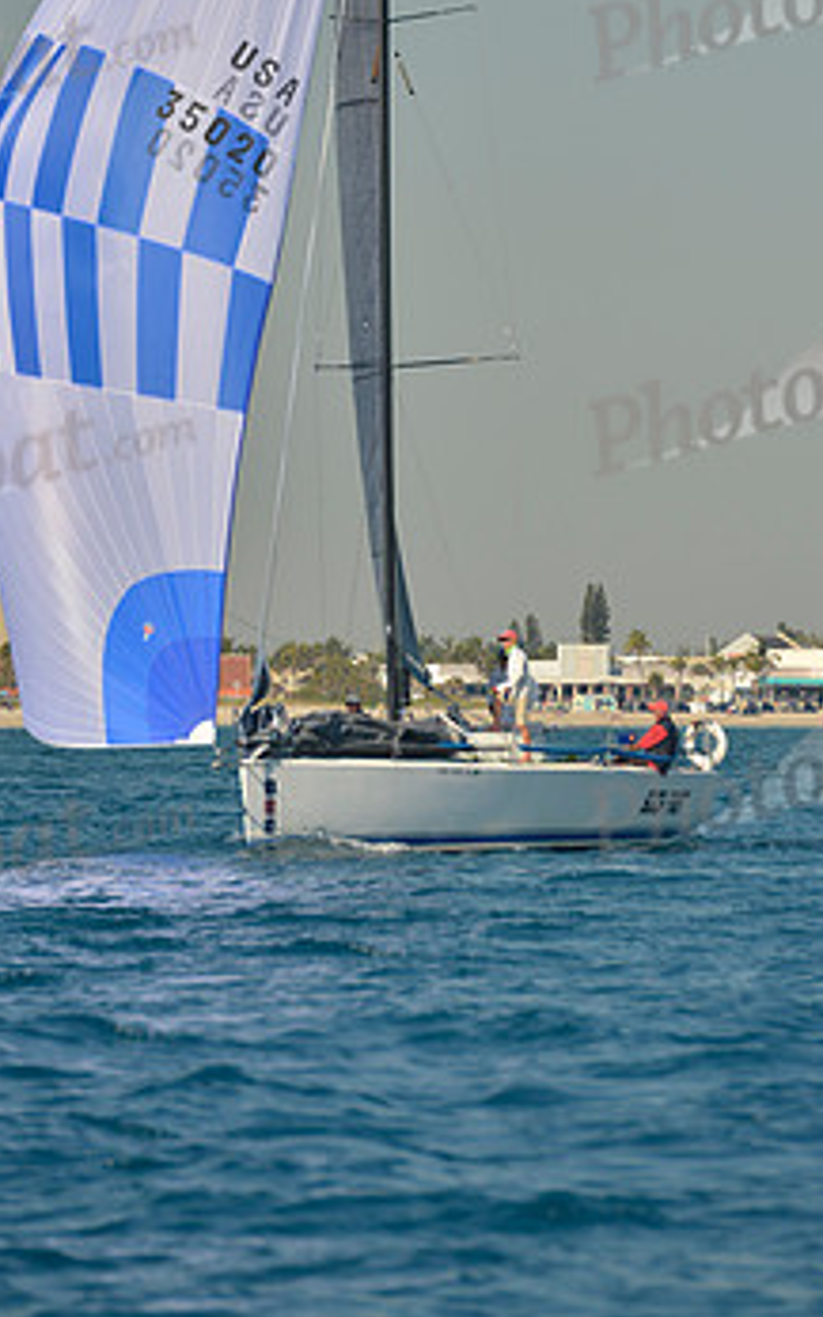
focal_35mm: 341
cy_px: 235
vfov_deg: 6.2
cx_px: 393
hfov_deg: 3.9
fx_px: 12232
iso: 200
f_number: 7.1
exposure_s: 1/640
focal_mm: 200
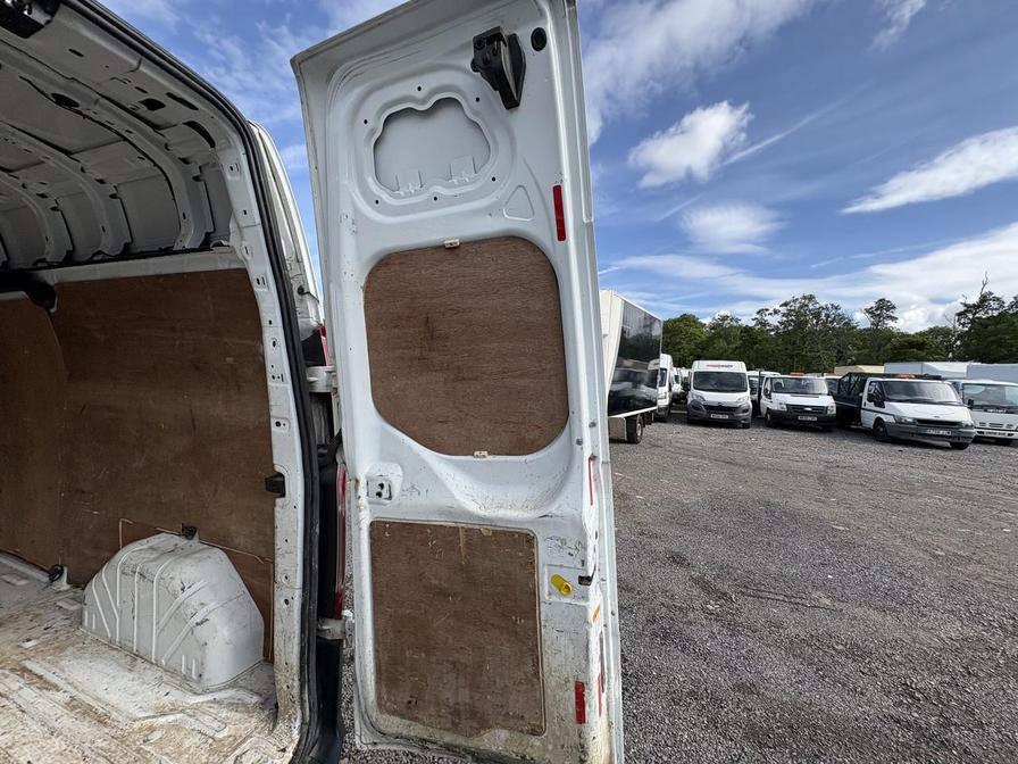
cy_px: 382
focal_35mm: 14
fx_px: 412
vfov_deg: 85.7
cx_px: 509
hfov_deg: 102.1
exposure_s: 1/1395
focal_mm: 2.22
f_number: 2.2
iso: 40
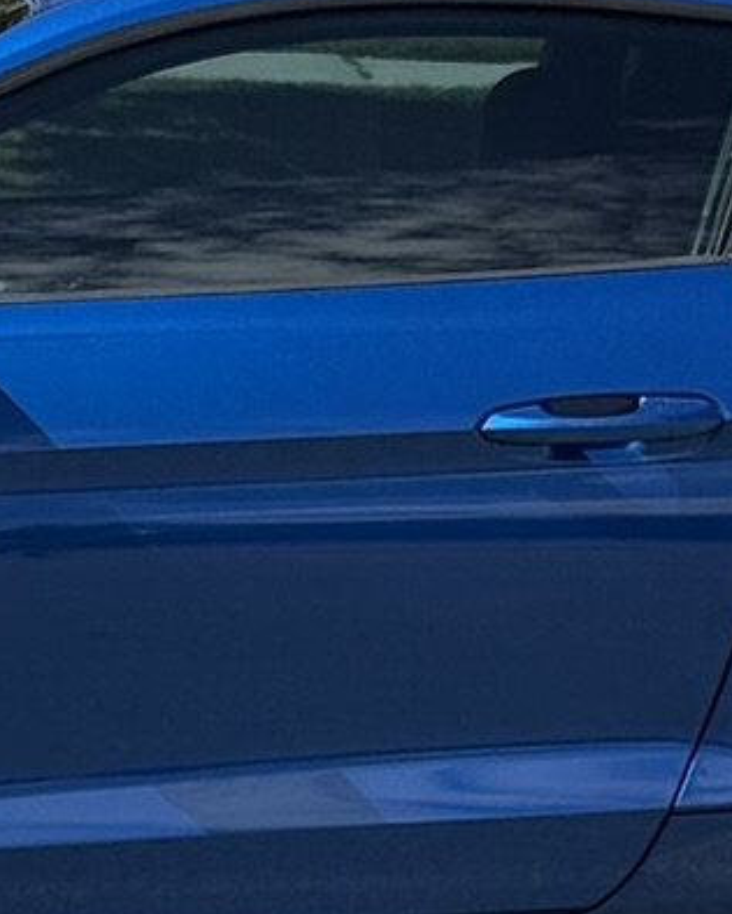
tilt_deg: -8.1
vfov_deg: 7.9
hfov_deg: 6.3
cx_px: 198
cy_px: 637
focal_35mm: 244
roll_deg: -2.1
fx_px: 6600
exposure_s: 1/2976
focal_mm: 6.76
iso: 80
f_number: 1.78
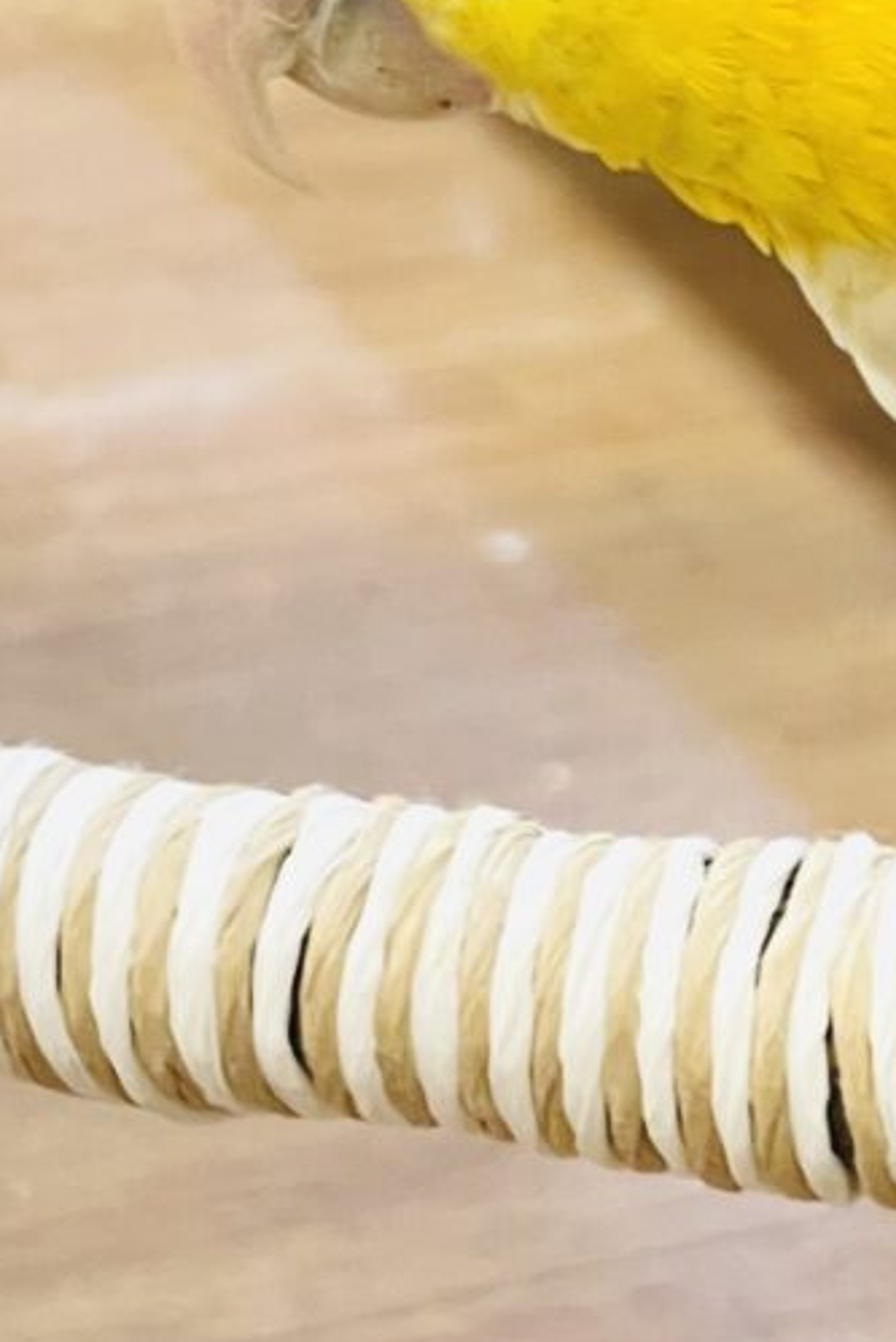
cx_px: 1006
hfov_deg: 10.4
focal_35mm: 130
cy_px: 223
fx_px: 4850
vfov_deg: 15.6
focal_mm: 6
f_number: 2
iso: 125
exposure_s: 1/99
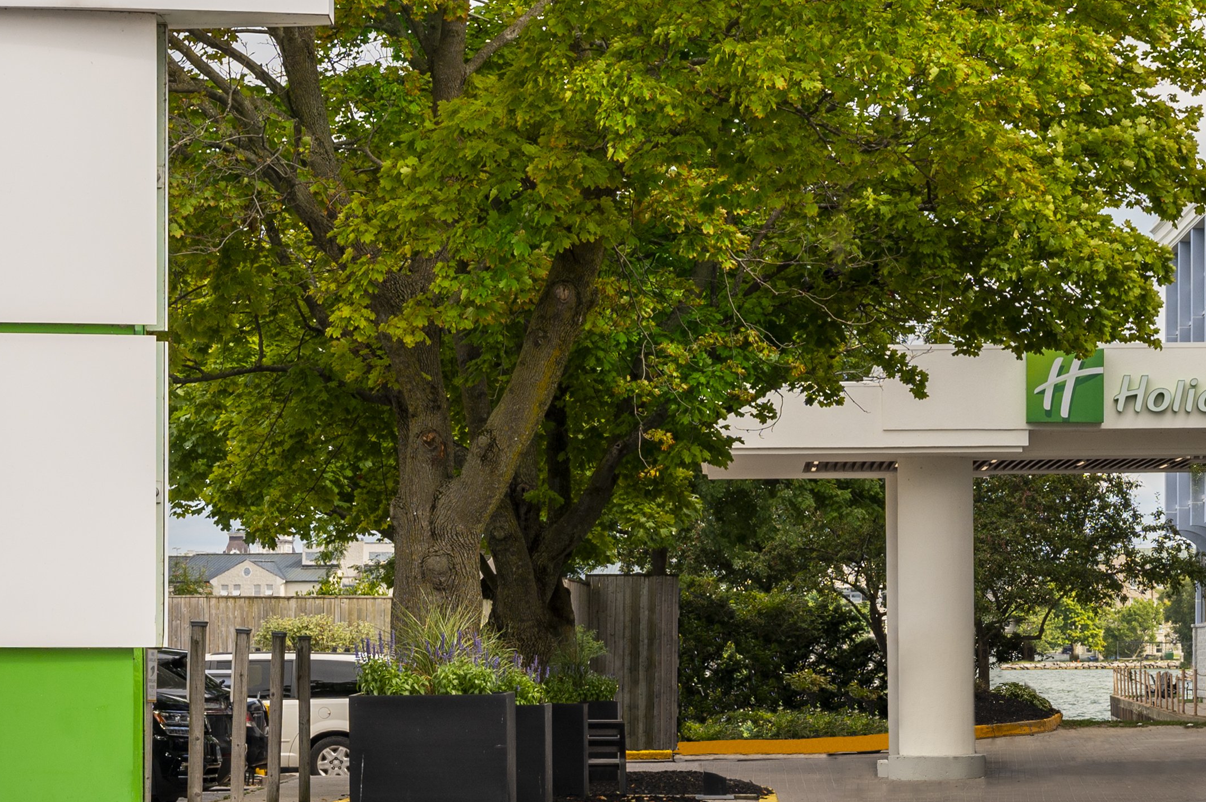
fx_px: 4519
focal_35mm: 135
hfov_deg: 15.0
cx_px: 1070
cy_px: -70
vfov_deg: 10.0
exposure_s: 1/250
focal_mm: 49
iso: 100
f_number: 8
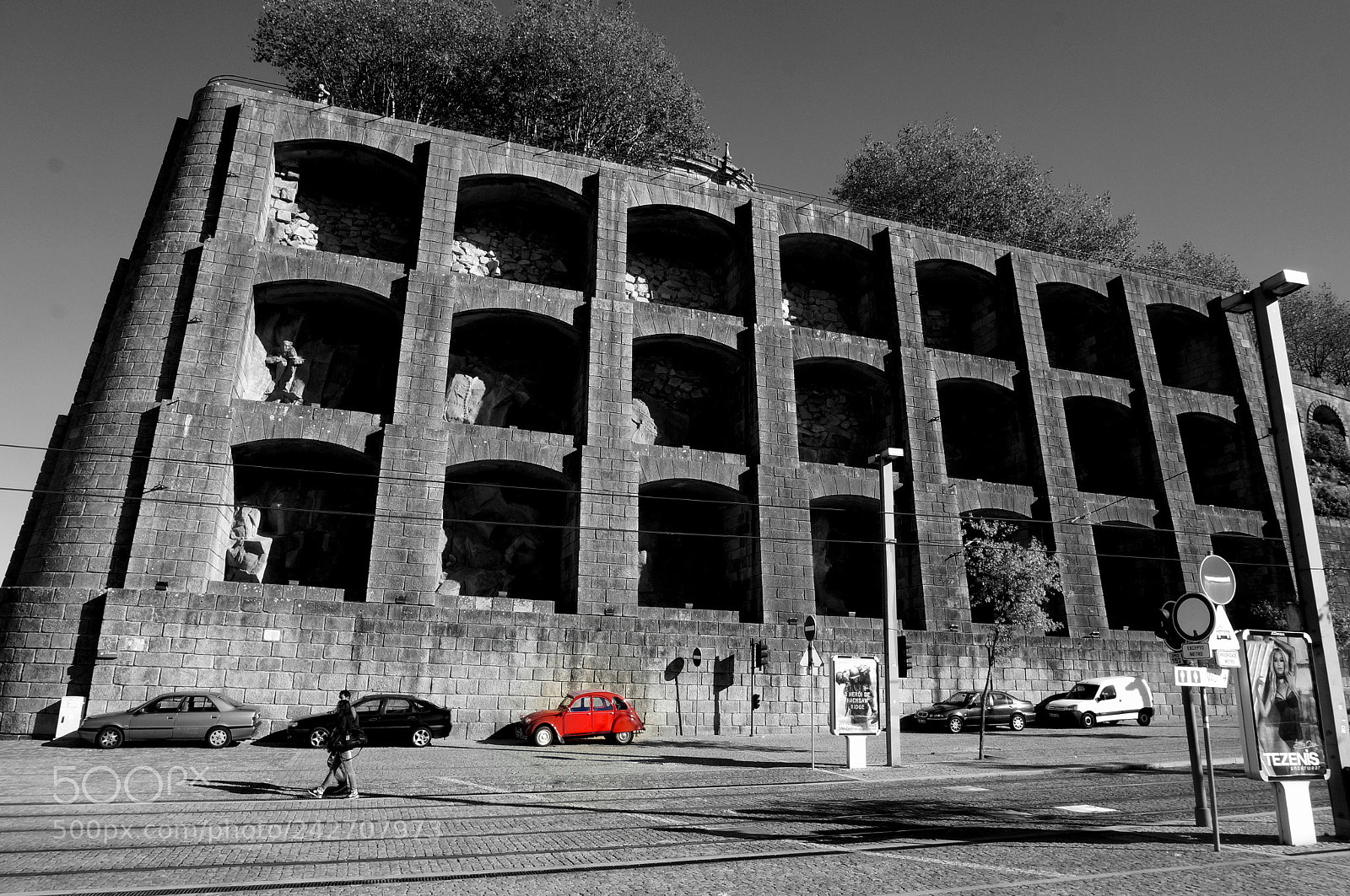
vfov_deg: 53.0
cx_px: 675
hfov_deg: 73.8
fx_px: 899
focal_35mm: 24
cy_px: 448
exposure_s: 1/125
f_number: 16
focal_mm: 16
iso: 200
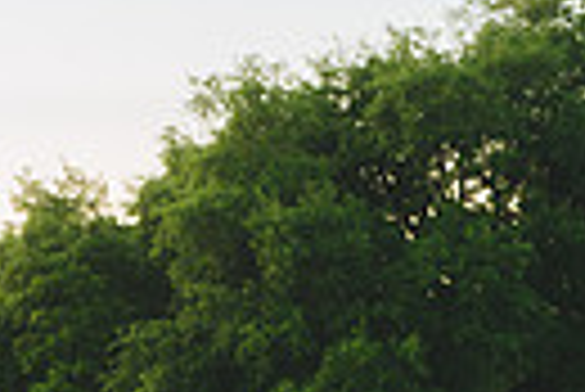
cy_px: 791
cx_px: -612
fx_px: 4002
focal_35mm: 246
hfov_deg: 8.0
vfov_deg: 5.5
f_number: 3.5
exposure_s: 1/160
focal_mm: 55
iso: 100
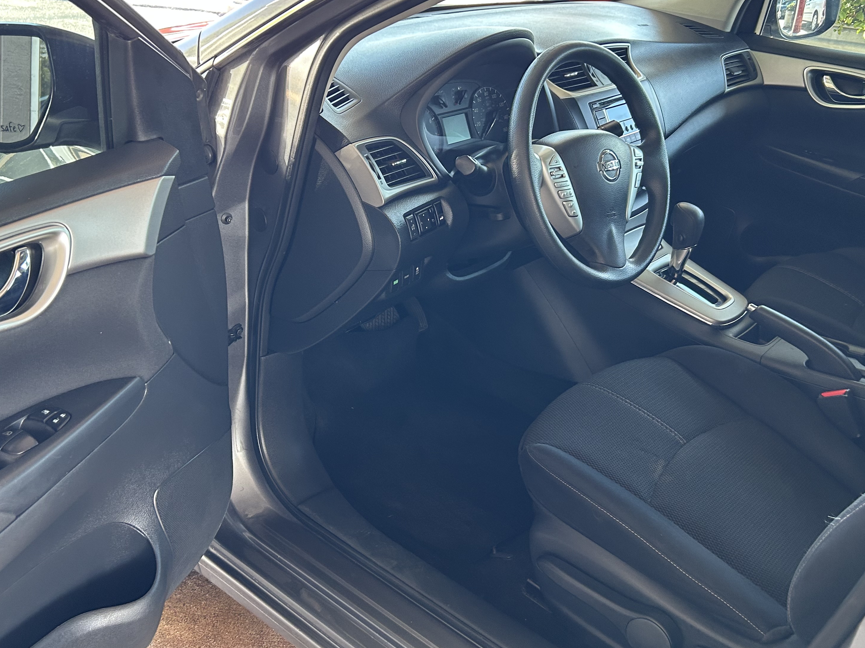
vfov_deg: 39.6
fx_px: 900
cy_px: 305
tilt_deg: -25.9
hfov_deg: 51.4
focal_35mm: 36
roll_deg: -3.5
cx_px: 430
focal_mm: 5.7
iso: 125
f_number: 1.5
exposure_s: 1/94
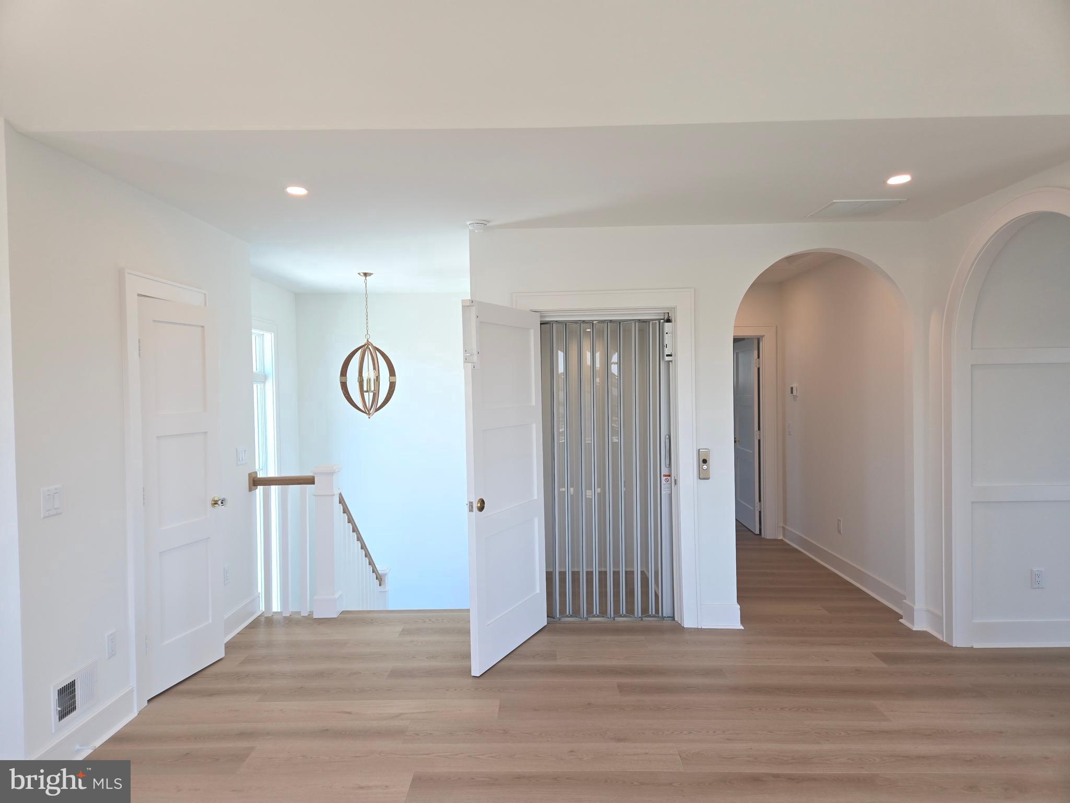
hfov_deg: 73.9
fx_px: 711
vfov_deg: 58.9
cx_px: 535
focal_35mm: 23
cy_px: 402
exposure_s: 1/120
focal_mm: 5.4
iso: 40
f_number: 1.8
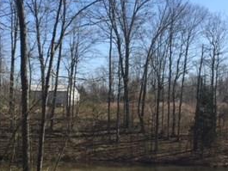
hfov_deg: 27.7
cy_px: 113
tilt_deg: -0.7
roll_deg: -2.7
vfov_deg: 21.0
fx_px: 461
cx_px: 134
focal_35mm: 70
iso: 32
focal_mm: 4.15
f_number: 2.2
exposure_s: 1/1582
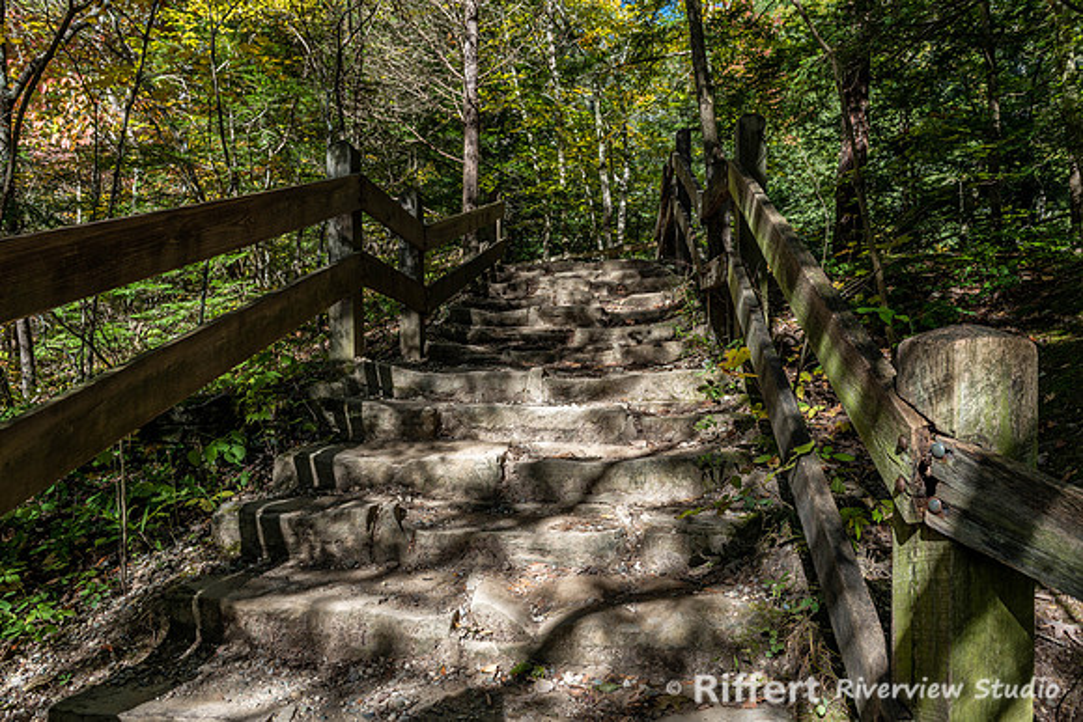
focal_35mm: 24
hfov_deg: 73.7
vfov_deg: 53.2
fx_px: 722
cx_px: 542
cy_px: 361
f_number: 8
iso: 140
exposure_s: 1/160
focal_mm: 24
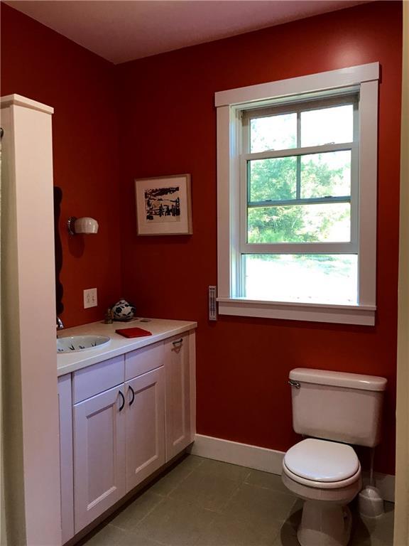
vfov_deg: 63.4
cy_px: 273
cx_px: 204
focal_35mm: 28
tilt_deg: -1.7
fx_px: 441
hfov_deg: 49.7
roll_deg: +1.3
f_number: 1.8
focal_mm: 3.99
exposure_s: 1/30
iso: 25
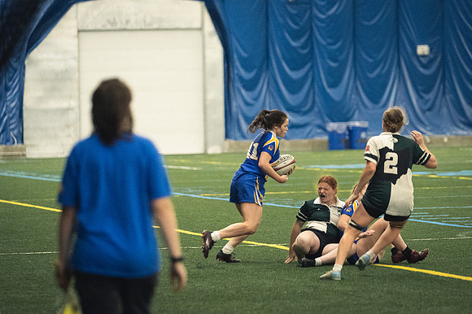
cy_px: 157
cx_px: 236
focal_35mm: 247
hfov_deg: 8.3
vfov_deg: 5.6
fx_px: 3236
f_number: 2.8
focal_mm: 165
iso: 9000
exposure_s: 1/500
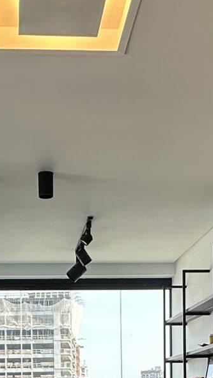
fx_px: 663
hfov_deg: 18.1
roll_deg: +0.7
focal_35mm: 66
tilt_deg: -0.5
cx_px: 45
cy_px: 416
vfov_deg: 28.9
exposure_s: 1/175
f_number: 2.2
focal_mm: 2.22
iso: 40
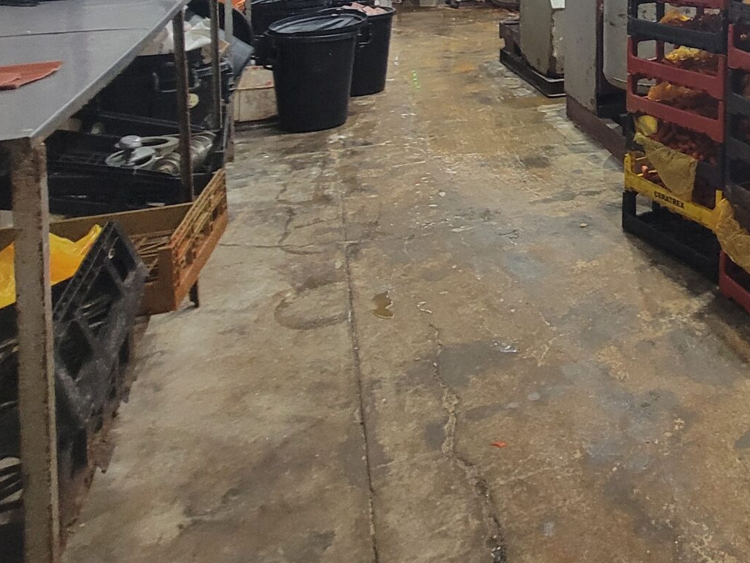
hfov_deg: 46.0
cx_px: 777
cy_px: -58
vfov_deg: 37.1
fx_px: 693
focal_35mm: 32
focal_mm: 2.2
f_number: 2.2
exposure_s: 1/50
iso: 400
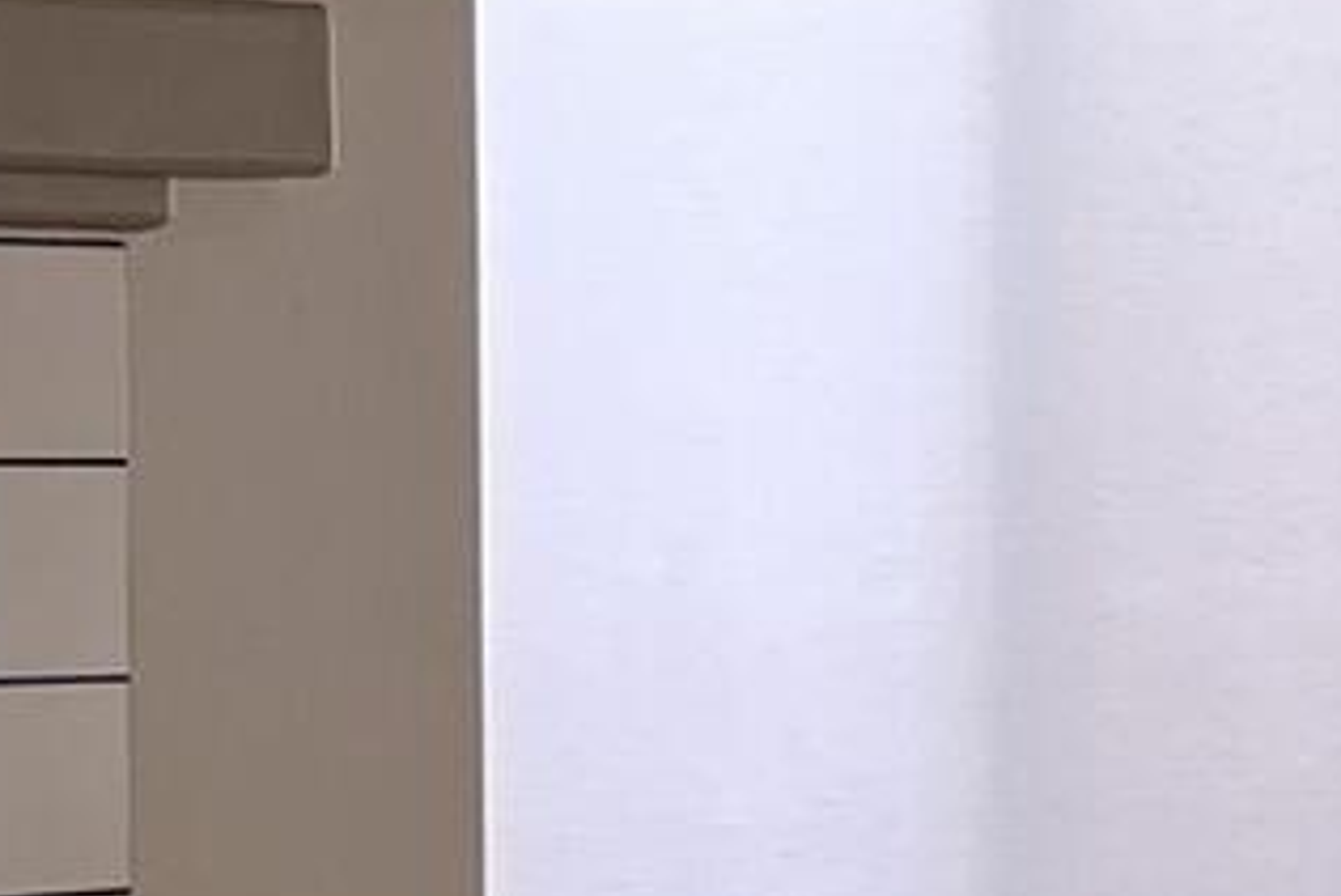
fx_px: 6521
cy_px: 960
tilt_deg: -3.4
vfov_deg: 7.8
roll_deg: -1.1
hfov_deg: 11.3
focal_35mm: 175
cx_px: 1978
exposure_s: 1/122
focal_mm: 5.1
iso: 64
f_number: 1.6
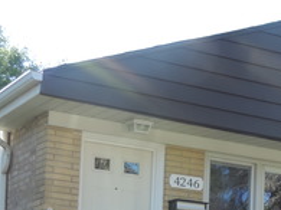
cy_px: 289
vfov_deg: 12.4
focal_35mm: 115
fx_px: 933
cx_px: 275
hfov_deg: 16.8
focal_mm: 6.2
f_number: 3.3
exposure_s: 1/200
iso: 80
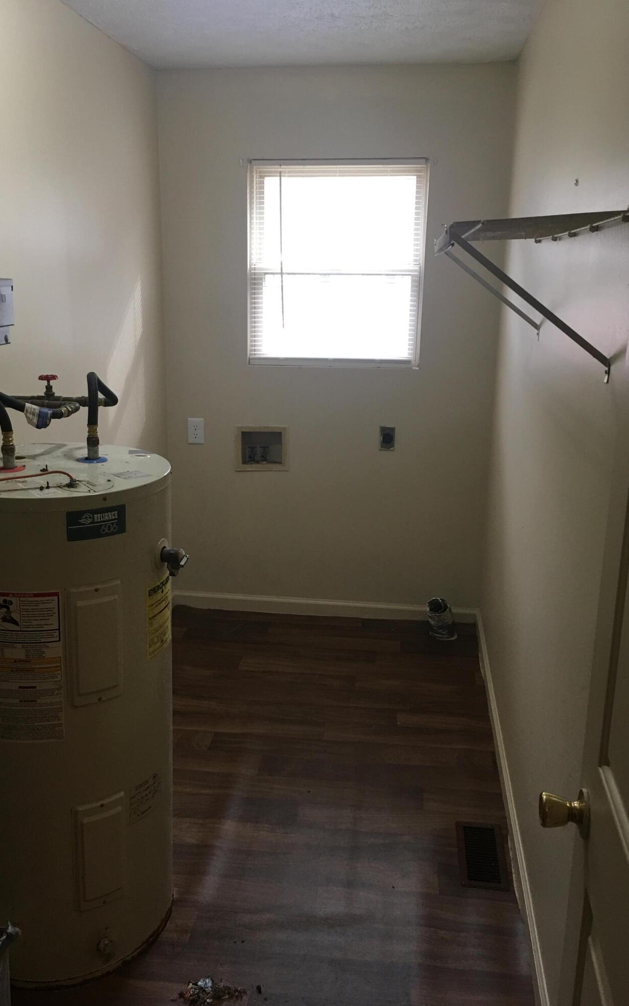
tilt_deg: -14.6
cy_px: 501
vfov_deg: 61.2
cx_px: 294
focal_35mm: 31
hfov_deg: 40.6
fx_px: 850
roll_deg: -0.7
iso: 40
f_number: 2.2
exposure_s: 1/15
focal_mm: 4.15
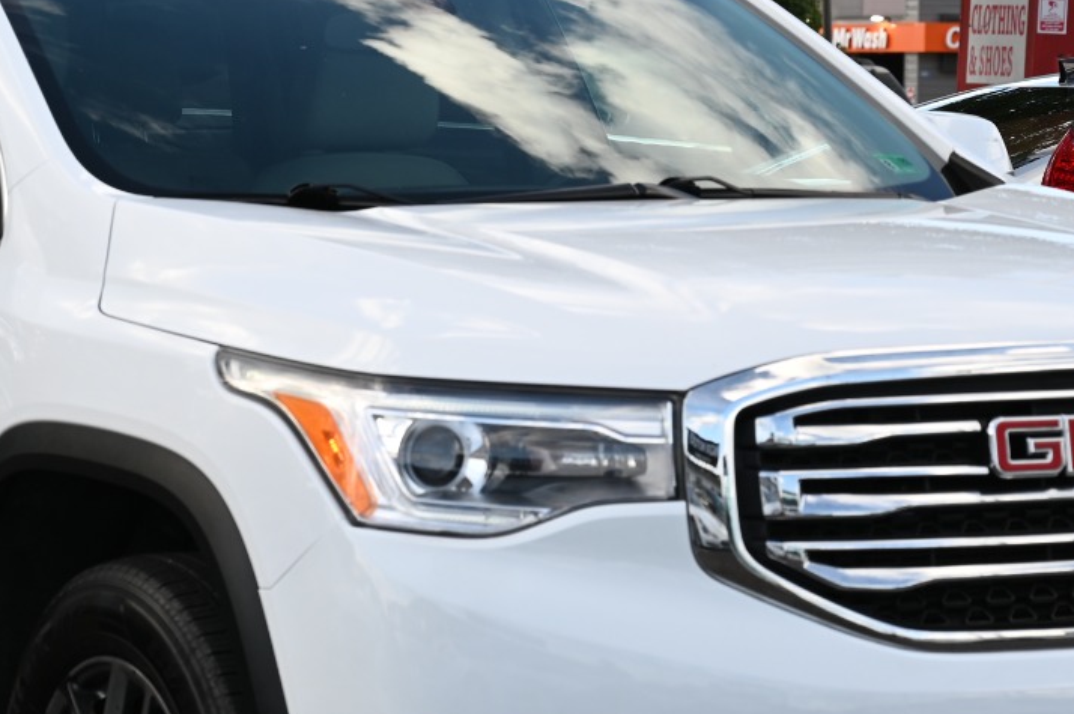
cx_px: 417
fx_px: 4680
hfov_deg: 13.1
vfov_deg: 8.7
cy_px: 514
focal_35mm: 157
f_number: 5.6
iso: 140
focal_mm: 69
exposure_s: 1/250
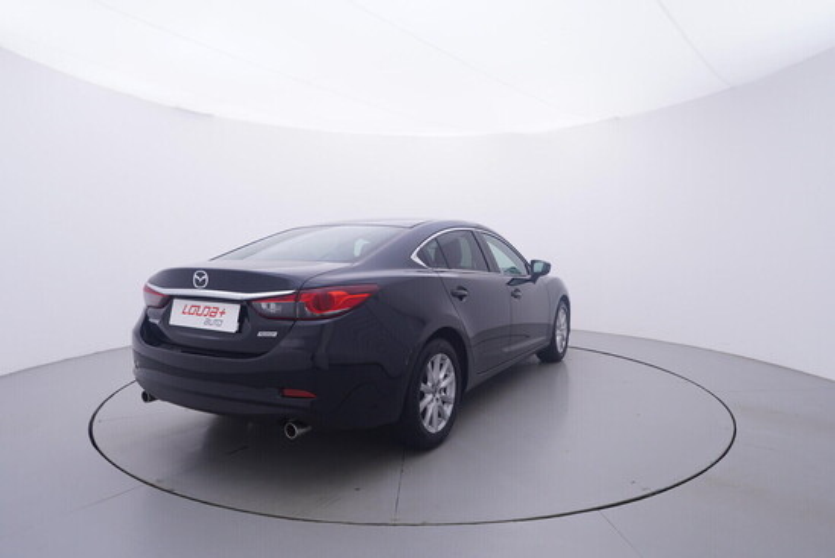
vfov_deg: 56.2
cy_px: 279
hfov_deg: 77.3
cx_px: 418
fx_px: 522
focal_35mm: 22
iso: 200
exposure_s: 1/80
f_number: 5
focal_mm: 15
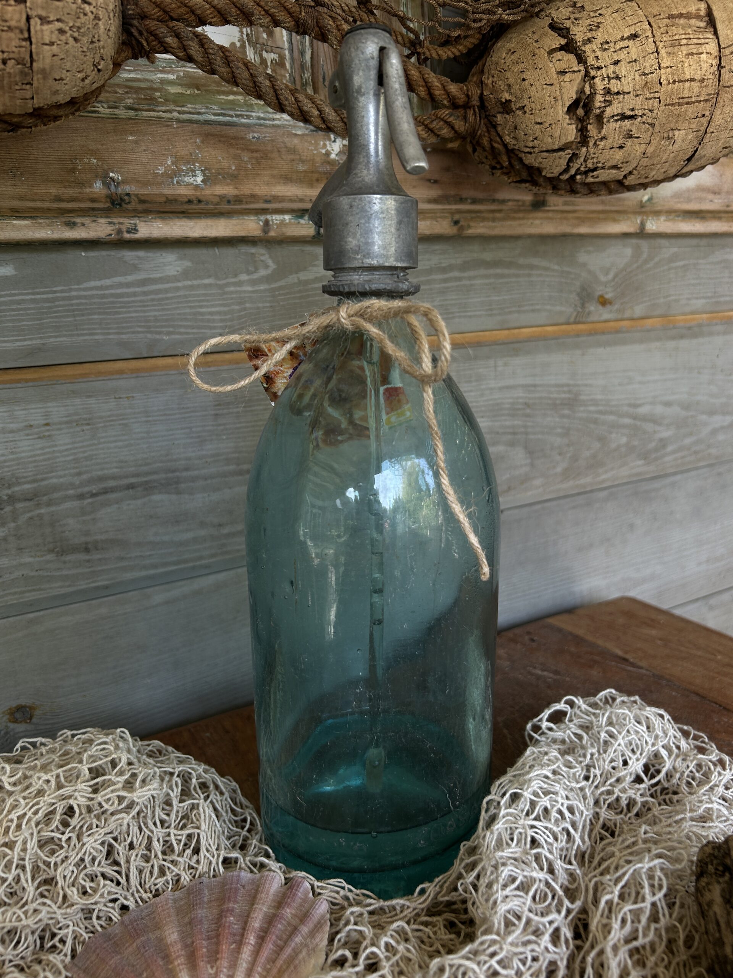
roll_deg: +1.9
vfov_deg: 67.3
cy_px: 489
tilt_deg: -14.4
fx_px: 734
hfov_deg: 53.1
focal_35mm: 26
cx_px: 366
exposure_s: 1/134
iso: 32
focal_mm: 5.7
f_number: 1.5
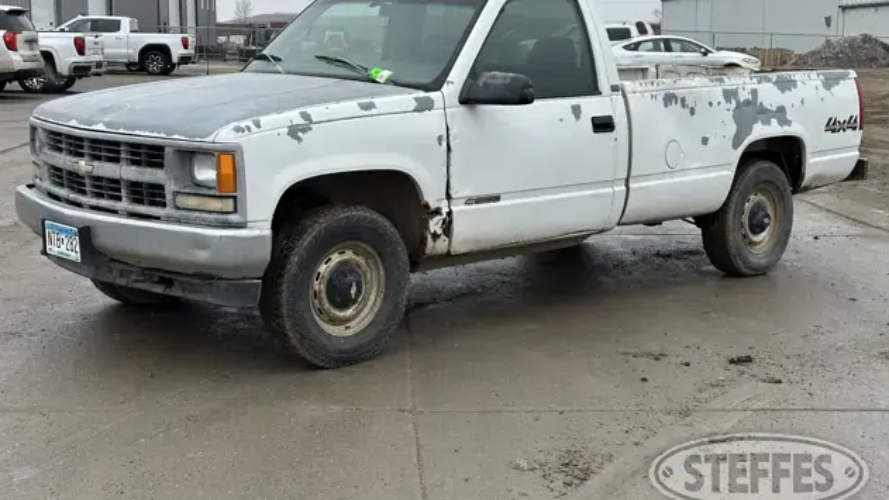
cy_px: 192
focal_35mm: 53
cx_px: 448
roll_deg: -0.5
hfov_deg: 39.2
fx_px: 1249
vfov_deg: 22.6
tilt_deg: -7.4
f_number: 1.78
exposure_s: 1/1433
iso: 64
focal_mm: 6.86
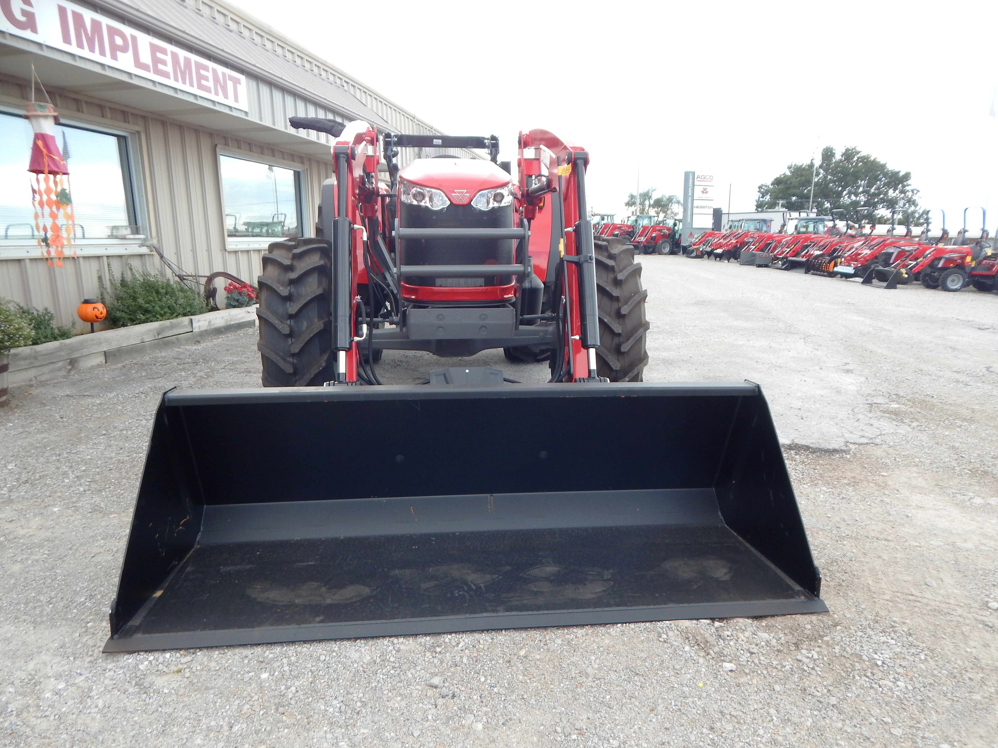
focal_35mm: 22
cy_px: 374
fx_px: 634
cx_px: 499
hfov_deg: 76.4
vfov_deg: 61.1
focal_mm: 4
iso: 160
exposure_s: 1/250
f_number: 3
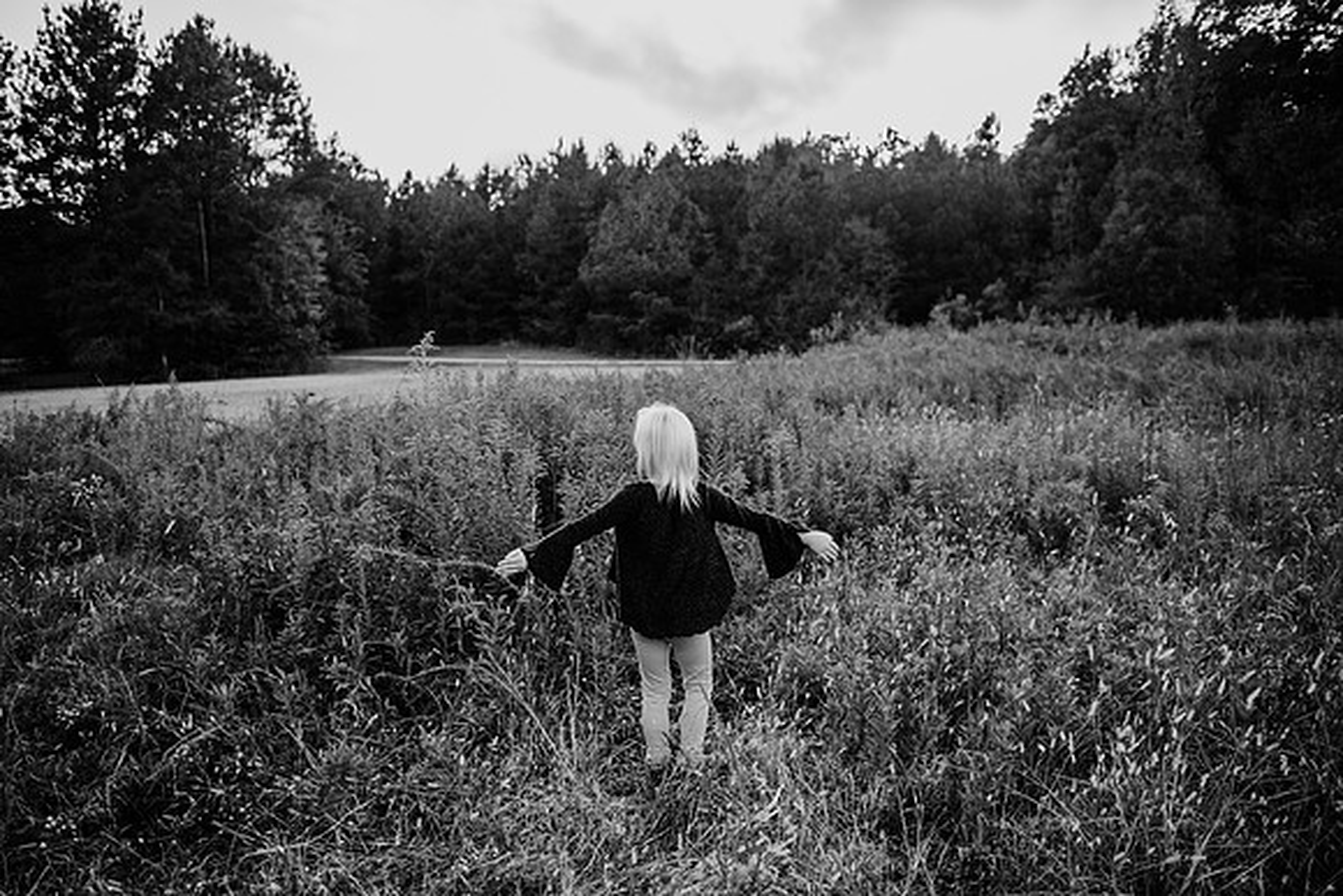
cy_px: 448
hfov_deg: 73.7
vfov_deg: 53.2
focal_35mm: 24
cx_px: 672
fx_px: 896
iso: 250
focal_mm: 24
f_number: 2.5
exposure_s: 1/1250
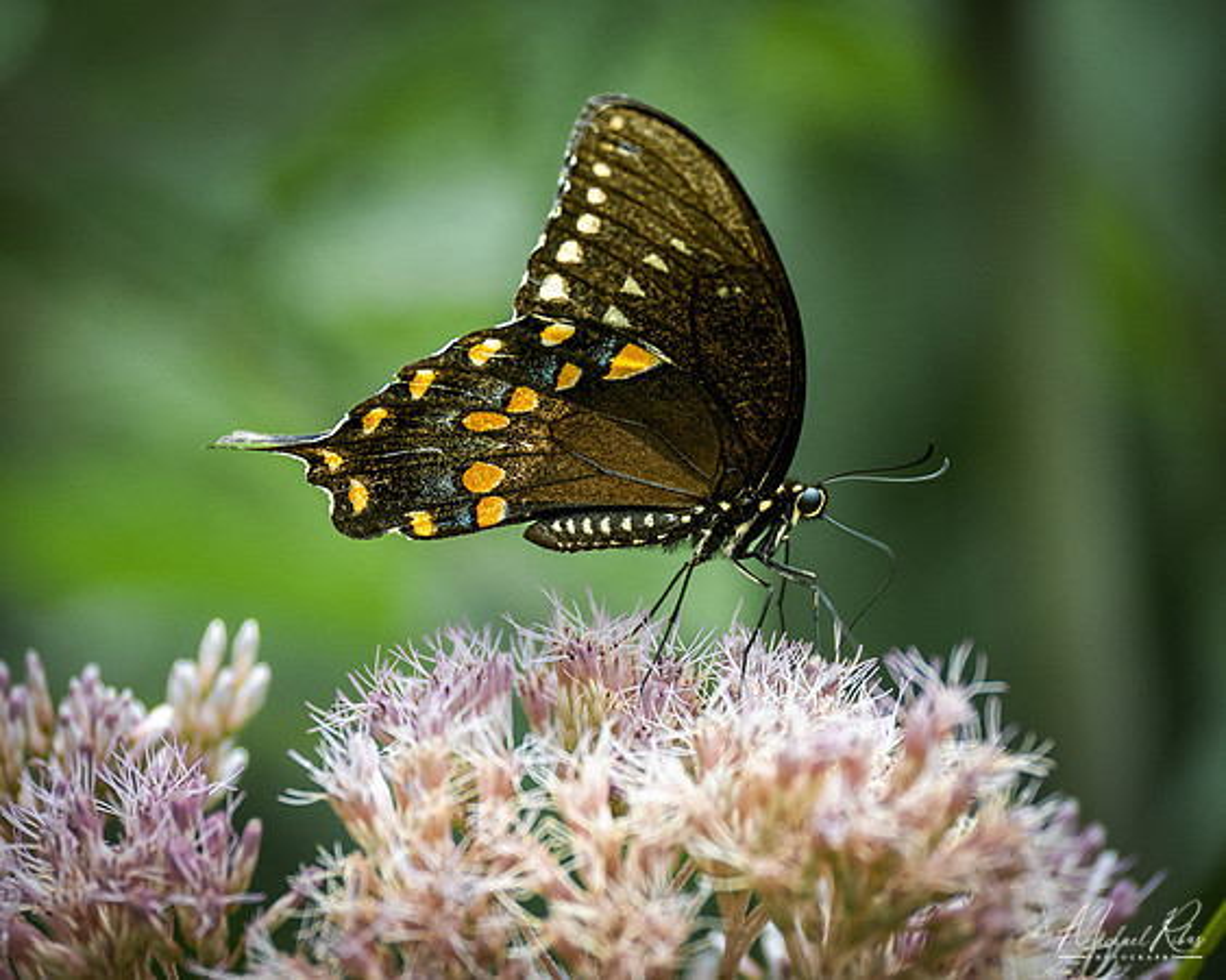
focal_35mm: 421
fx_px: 15269
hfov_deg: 4.6
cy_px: 464
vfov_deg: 3.7
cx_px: 617
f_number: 6.3
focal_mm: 220
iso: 800
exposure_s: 1/320
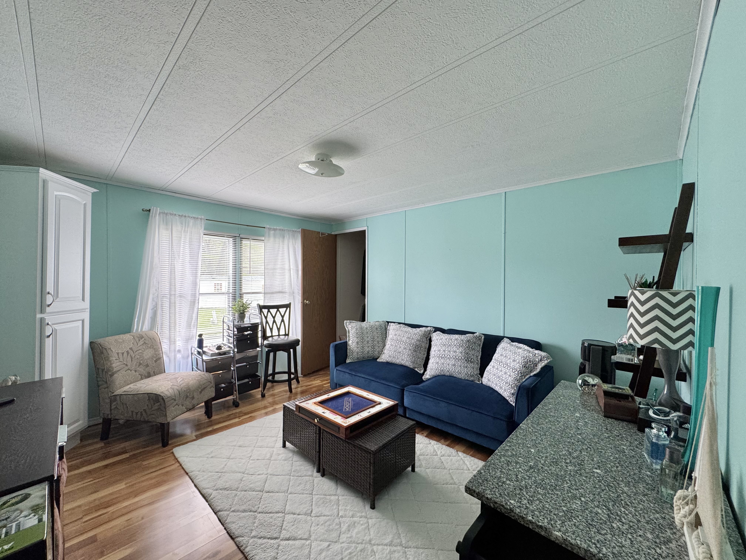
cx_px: 373
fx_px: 302
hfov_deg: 102.1
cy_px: 280
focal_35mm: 14
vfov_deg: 85.7
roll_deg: -0.5
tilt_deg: -0.6
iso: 200
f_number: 2.2
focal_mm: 2.22
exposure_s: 1/99
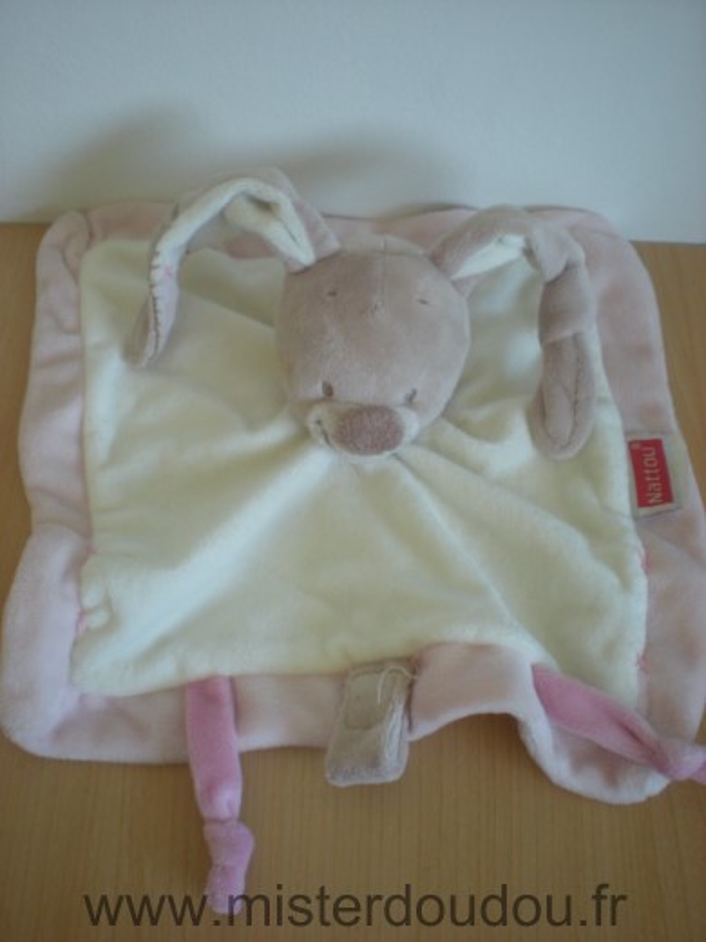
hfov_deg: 37.7
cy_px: 471
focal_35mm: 38
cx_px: 353
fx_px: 1033
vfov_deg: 49.0
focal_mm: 6.3
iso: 200
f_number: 3.1
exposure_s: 1/48.5
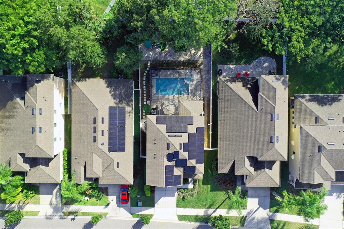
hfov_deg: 65.5
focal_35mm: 28
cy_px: 114
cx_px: 172
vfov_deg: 46.4
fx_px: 267
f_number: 3.2
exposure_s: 1/40
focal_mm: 10.26
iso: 100
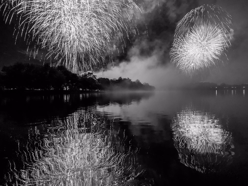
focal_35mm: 26
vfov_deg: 53.1
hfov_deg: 67.3
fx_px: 186
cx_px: 124
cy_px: 93
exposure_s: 1/30
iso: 800
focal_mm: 4.25
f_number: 1.8
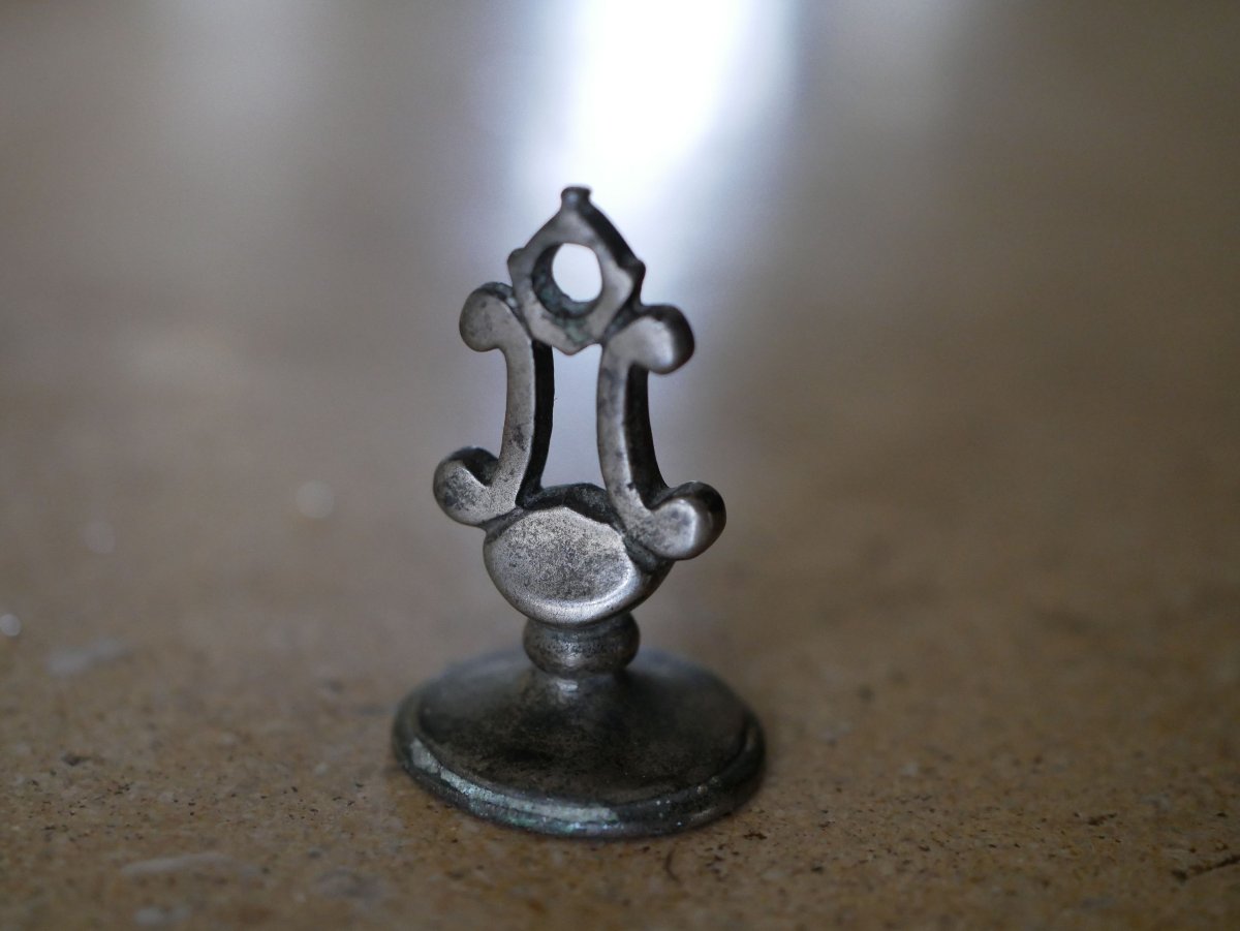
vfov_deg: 24.4
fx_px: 2150
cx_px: 620
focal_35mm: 60
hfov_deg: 32.2
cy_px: 466
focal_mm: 30
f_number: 3.5
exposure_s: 1/125
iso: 2000
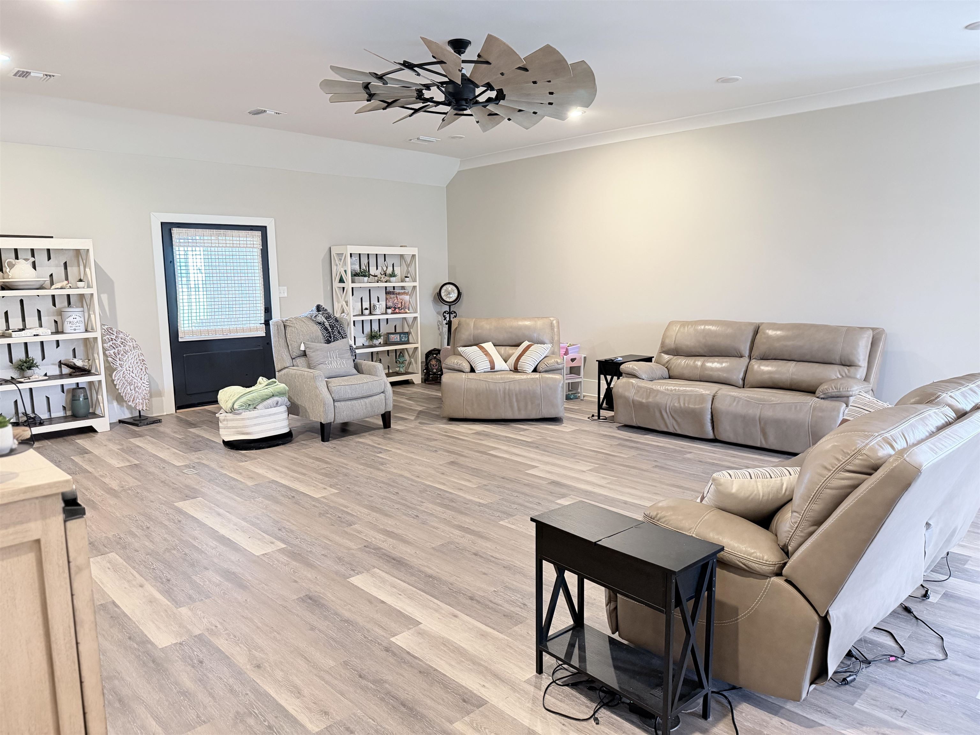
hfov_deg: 71.6
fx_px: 679
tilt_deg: -8.3
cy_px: 368
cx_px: 490
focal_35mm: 24
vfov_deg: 56.8
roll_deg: +0.9
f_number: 1.78
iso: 640
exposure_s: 1/40
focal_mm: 6.76
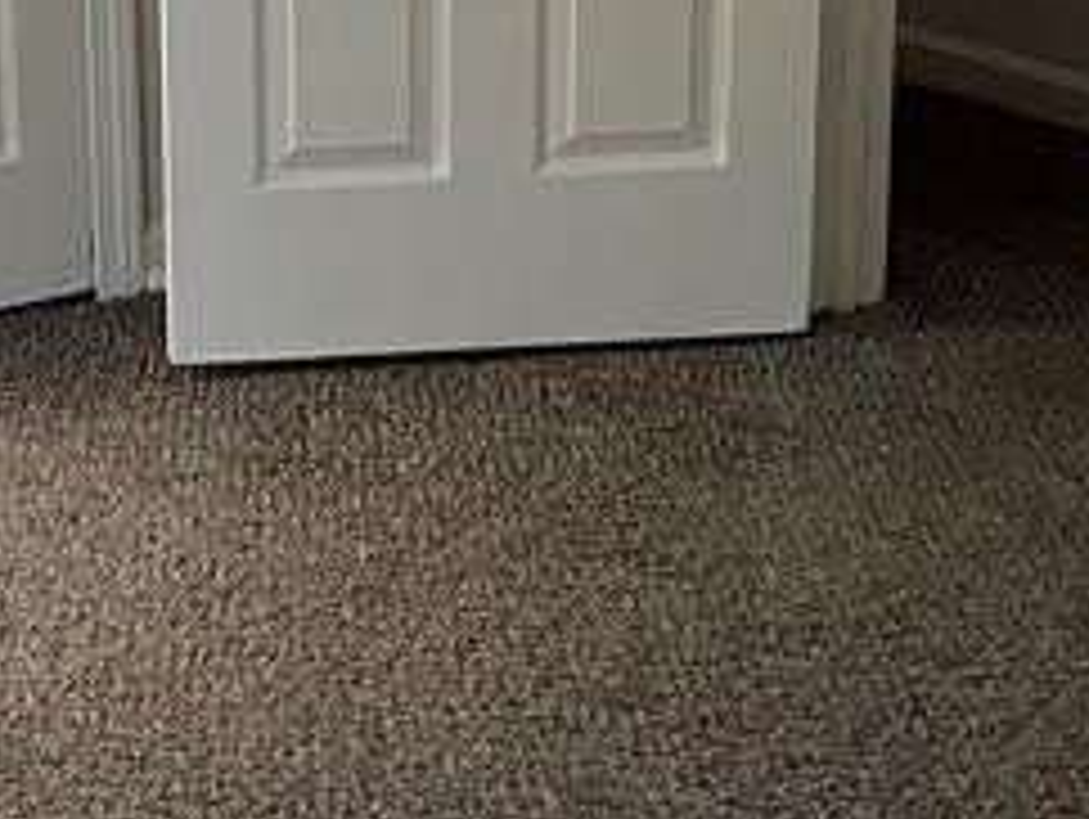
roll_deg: +1.5
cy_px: 194
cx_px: 135
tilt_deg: -16.9
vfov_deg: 13.4
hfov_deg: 17.6
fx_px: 3464
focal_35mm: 110
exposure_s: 1/60
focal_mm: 5.1
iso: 200
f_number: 1.6
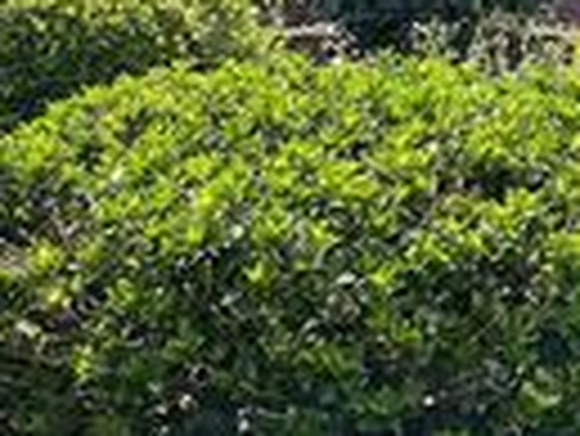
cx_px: 764
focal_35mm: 112
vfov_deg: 12.2
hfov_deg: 16.5
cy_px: -326
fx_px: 1878
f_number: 1.8
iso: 16
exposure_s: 1/759
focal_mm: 3
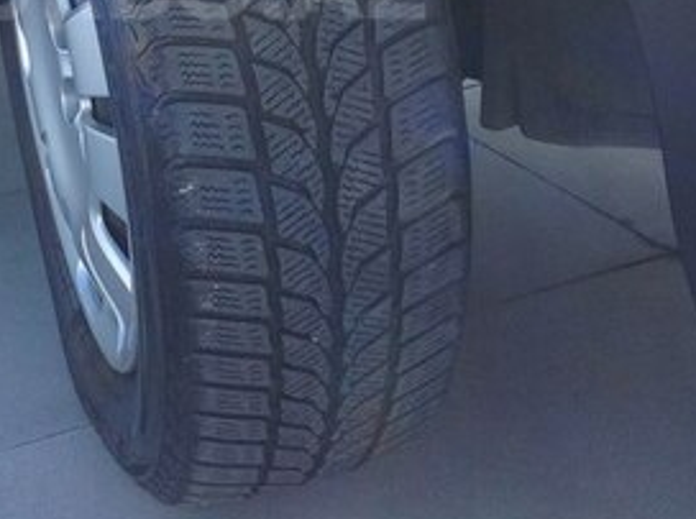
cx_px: 164
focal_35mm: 85
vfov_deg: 16.9
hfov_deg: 22.8
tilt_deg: -18.1
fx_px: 1706
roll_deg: +4.4
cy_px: -19
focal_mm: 4.28
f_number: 2.4
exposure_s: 1/581
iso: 50
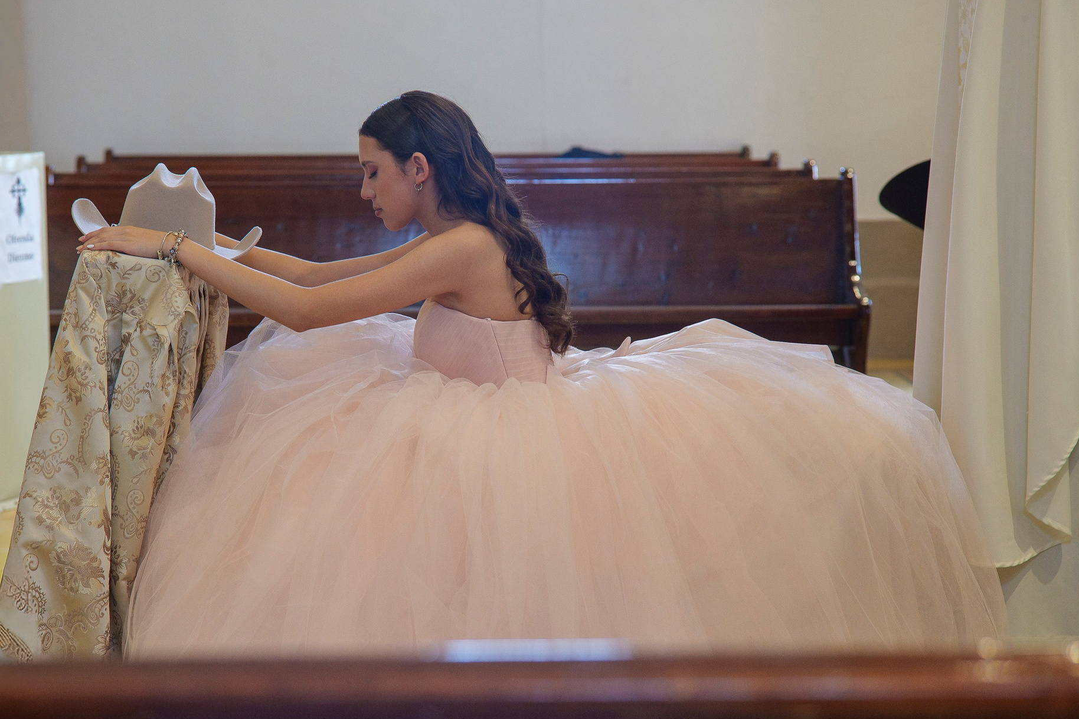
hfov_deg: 18.9
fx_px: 3236
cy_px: 356
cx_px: 463
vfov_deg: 12.7
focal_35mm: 108
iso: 800
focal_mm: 75
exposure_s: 1/100
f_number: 3.2
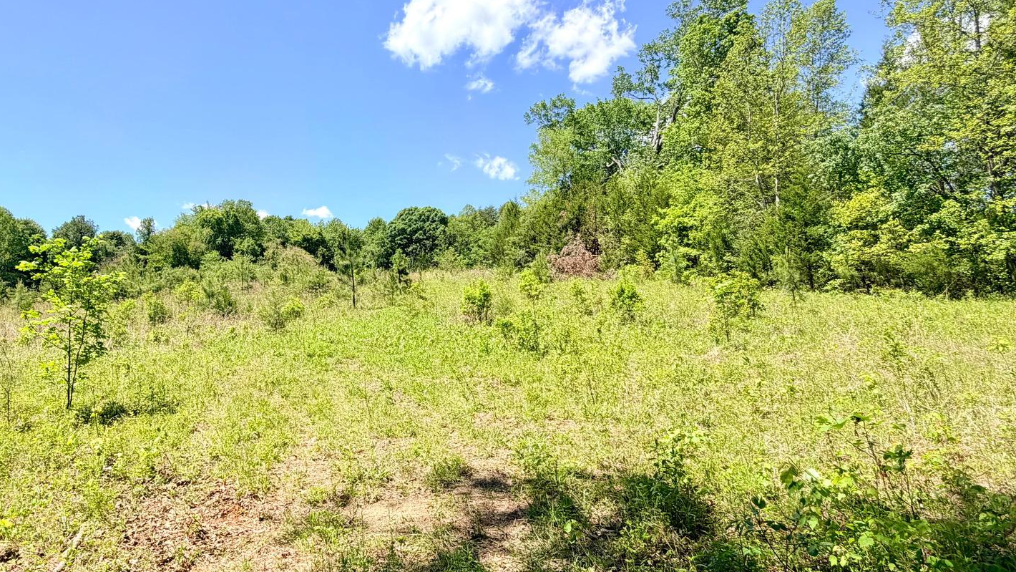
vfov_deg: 51.5
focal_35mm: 22
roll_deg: +1.2
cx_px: 386
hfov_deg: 79.8
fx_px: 593
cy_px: 295
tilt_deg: +5.0
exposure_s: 1/770
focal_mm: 2.22
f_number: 2.2
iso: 32
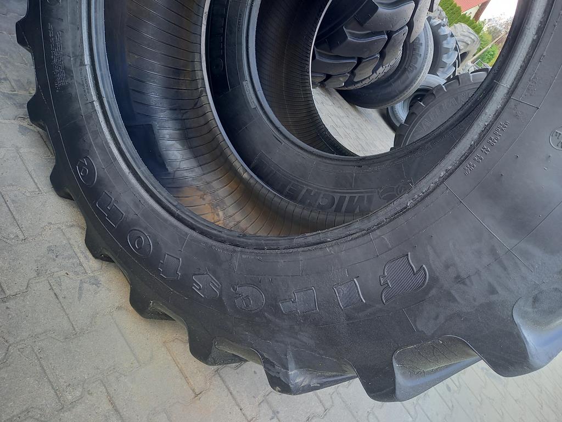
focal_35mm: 25
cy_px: 211
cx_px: 281
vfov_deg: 54.9
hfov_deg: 69.4
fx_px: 406
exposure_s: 1/100
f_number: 1.8
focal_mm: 4.65
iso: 100
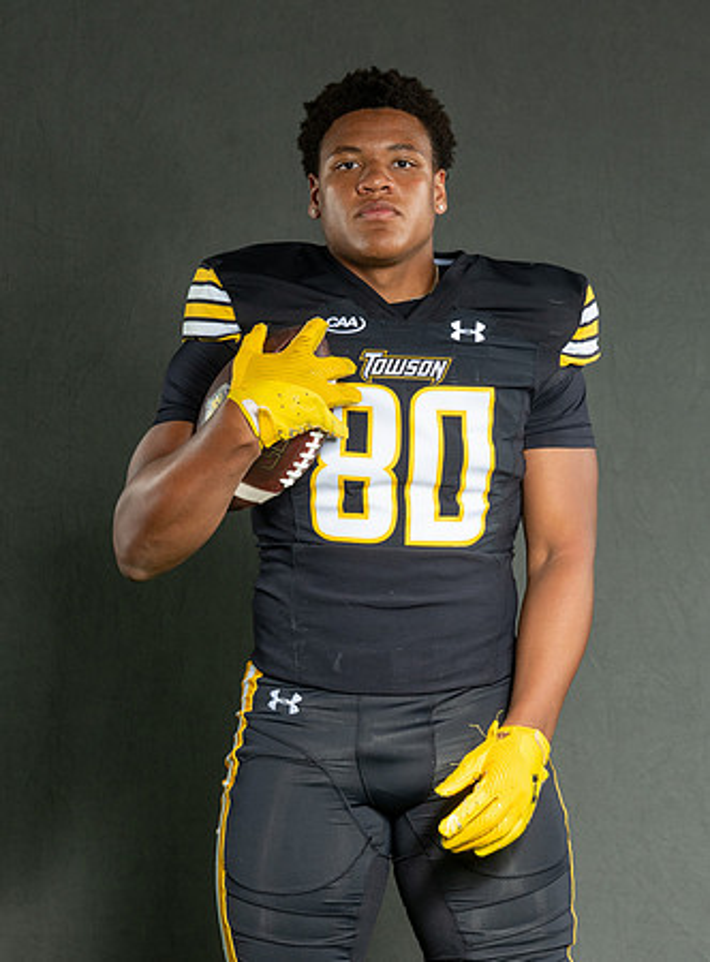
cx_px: 481
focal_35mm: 117
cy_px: 444
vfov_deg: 16.9
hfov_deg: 12.5
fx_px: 3240
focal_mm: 75
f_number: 8
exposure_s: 1/200
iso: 200
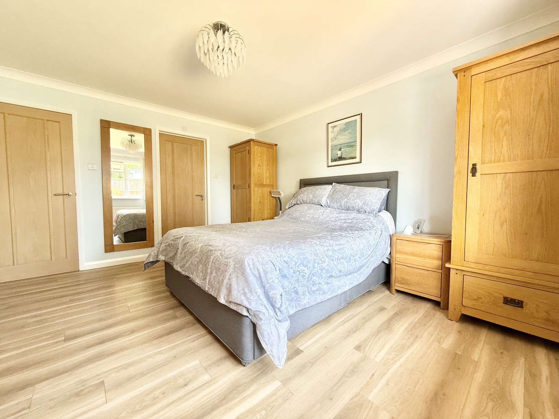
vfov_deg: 85.7
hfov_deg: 102.1
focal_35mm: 14
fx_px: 226
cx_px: 280
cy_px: 210
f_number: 2.2
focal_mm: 2.22
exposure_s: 1/99
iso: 200
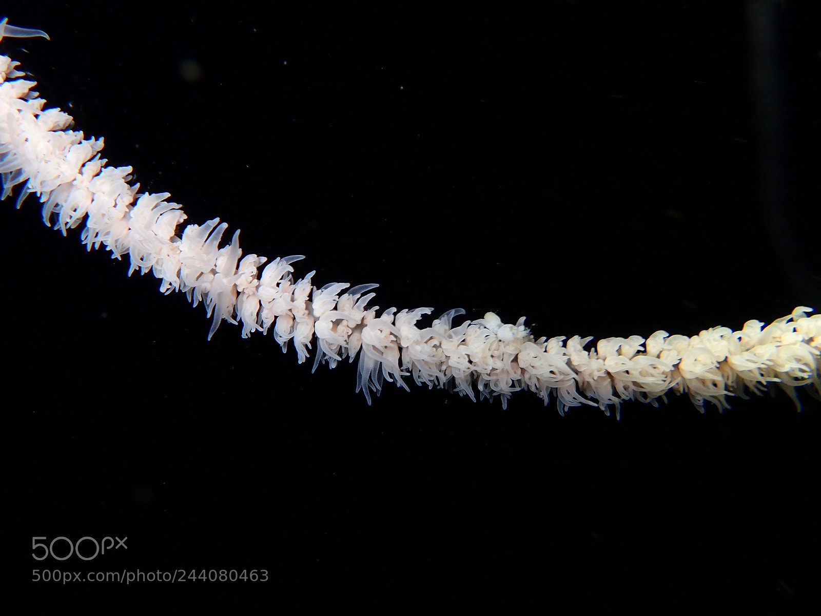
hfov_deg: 52.6
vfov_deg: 40.7
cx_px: 410
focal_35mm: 35
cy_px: 308
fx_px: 830
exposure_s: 1/60
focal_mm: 6.42
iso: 200
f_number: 3.5
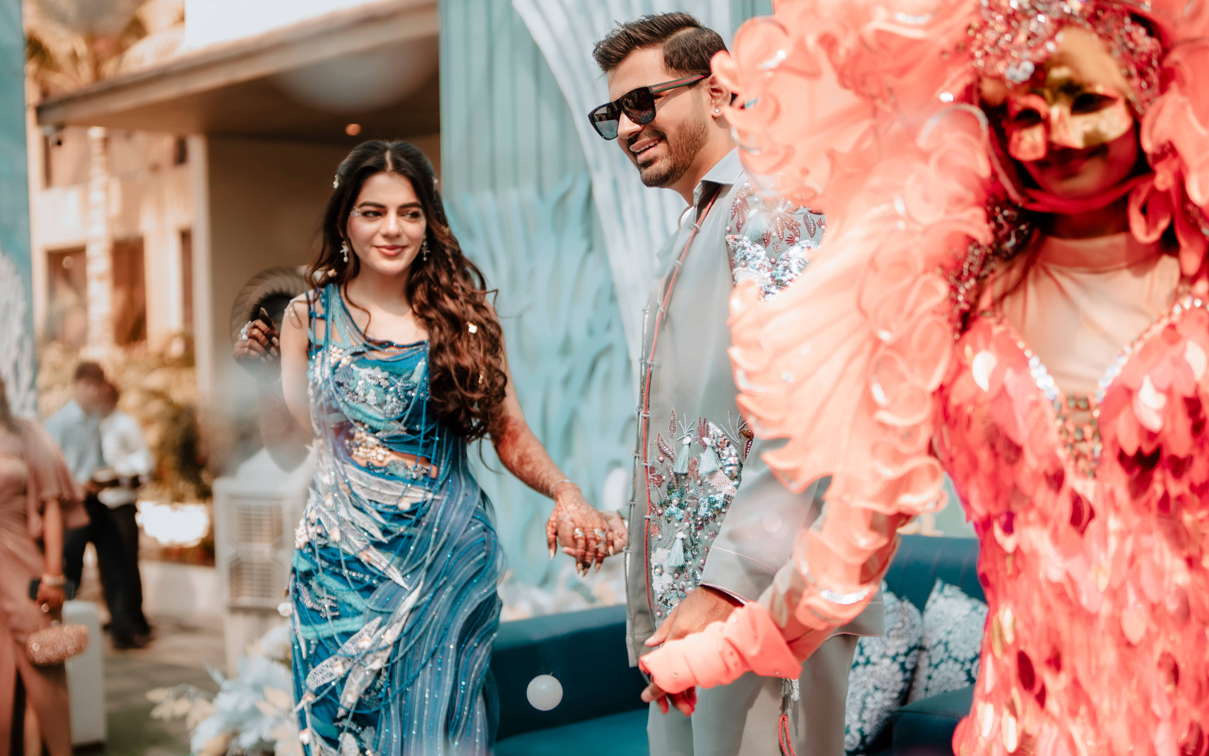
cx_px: 603
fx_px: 1746
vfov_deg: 24.4
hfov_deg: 38.2
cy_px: 416
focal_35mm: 53
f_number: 1.4
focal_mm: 35
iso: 80
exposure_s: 1/1000
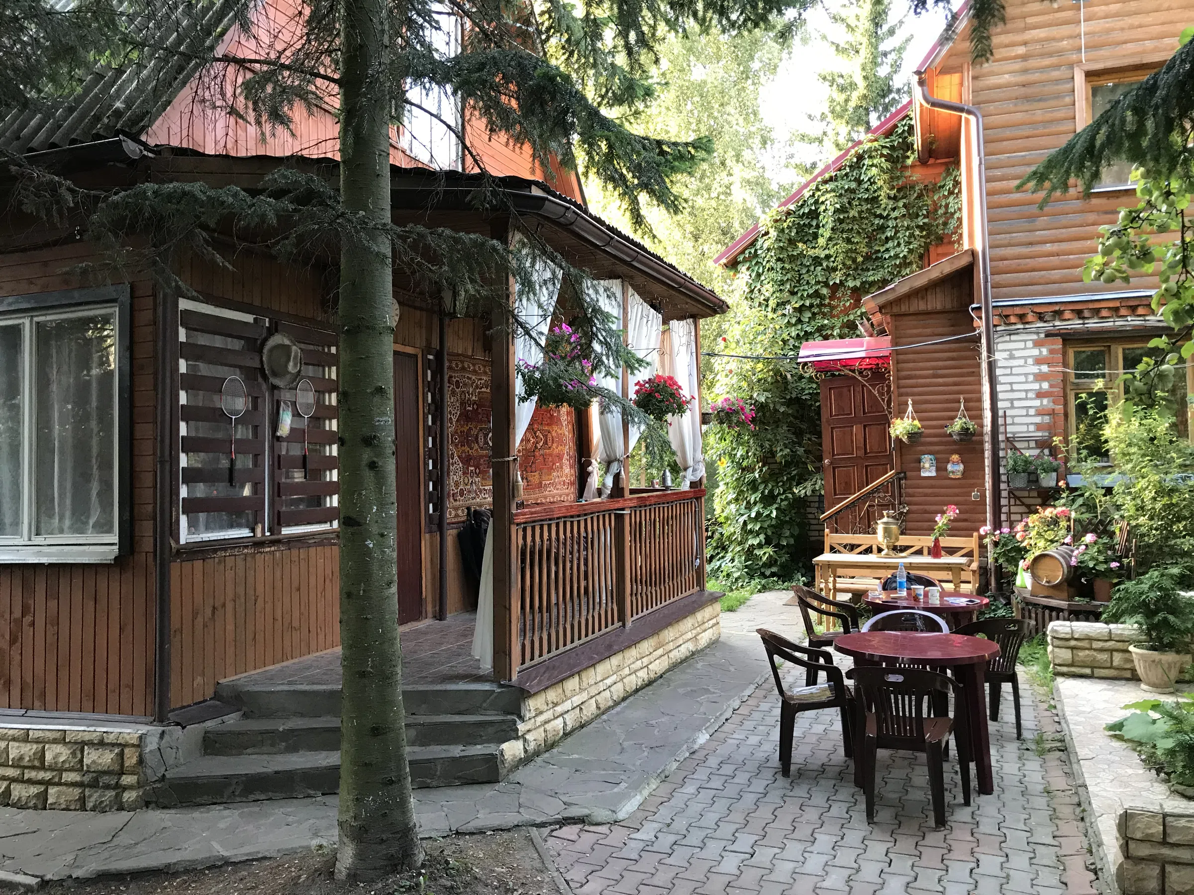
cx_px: 597
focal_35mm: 28
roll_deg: -0.4
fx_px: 966
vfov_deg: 49.7
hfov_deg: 63.4
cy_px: 448
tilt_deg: +1.6
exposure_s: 1/33
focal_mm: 3.99
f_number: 1.8
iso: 40
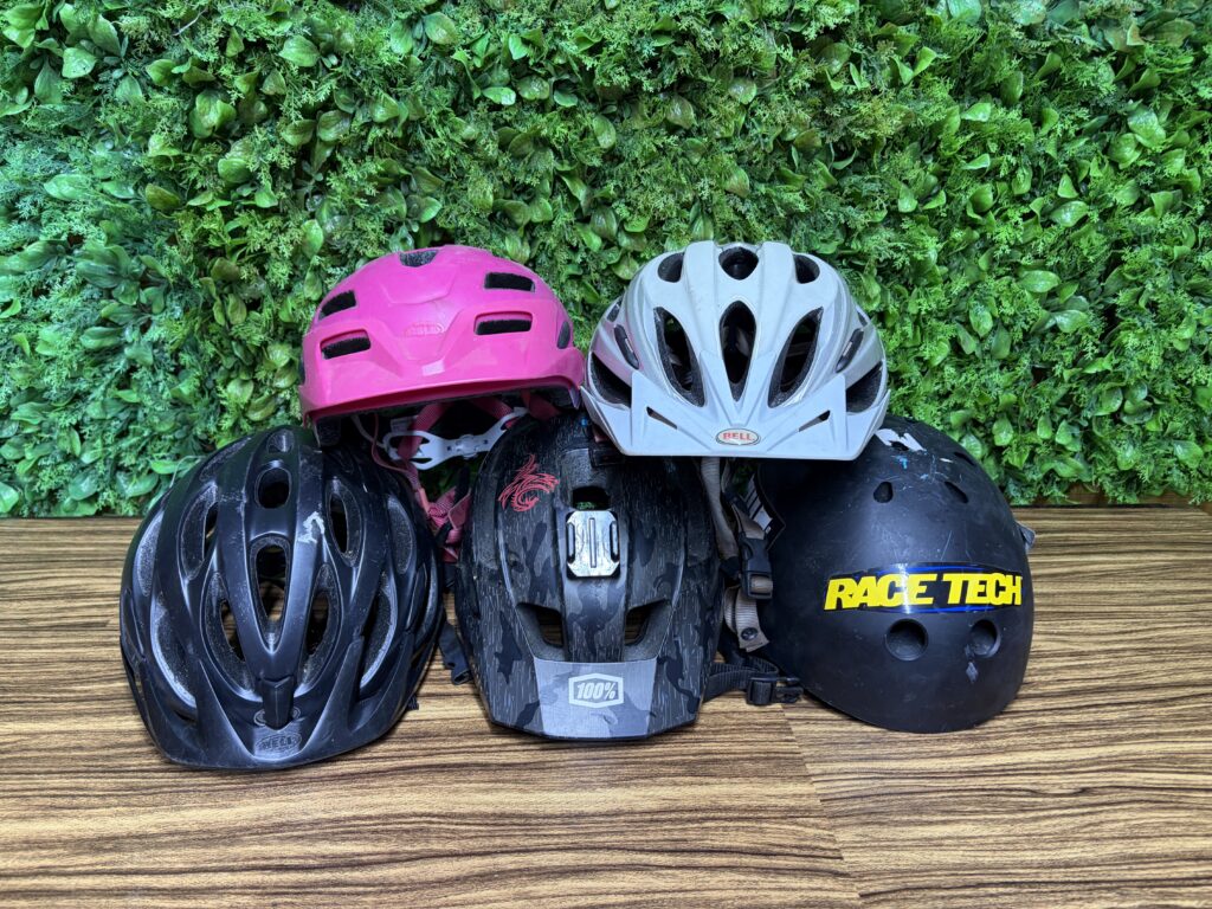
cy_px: 454
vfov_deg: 53.1
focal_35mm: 26
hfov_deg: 67.3
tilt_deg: -19.7
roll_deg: -2.8
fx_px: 910
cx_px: 606
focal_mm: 5.96
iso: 125
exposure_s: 1/50
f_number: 1.6
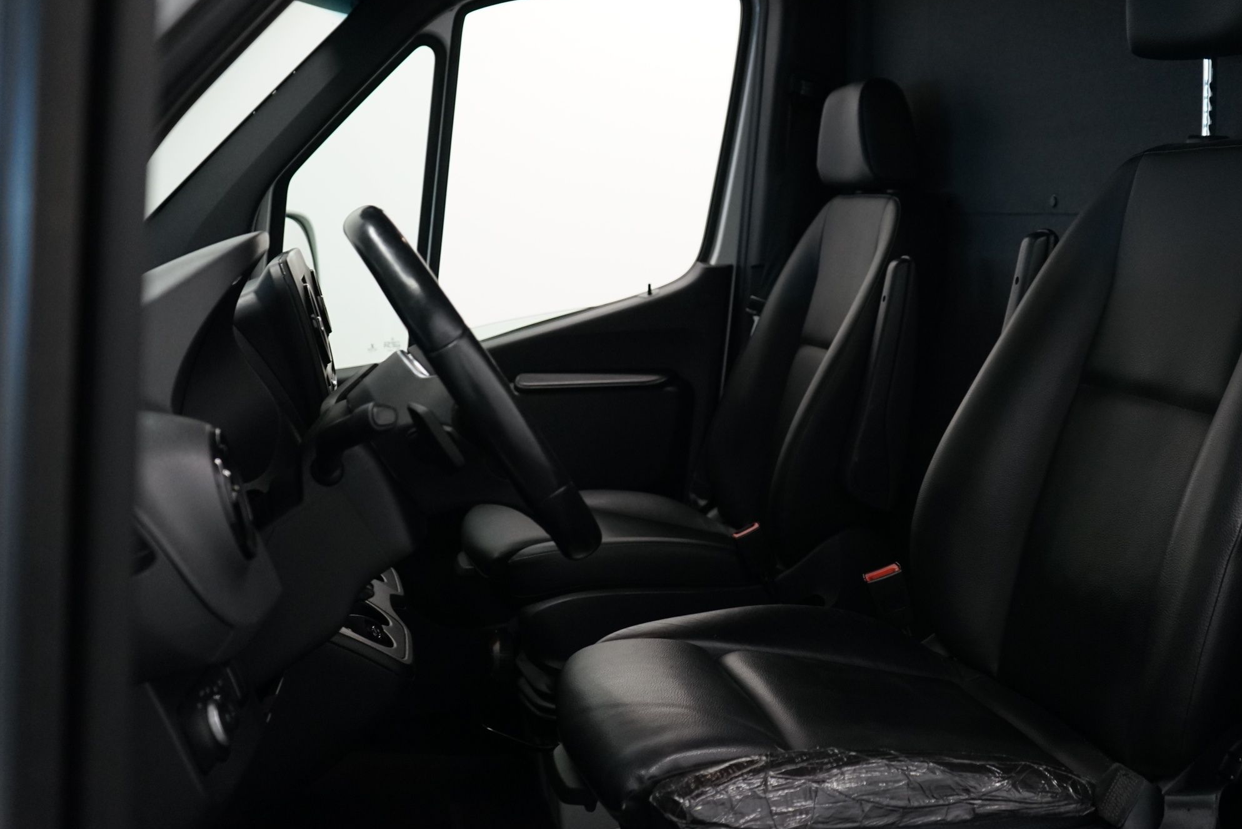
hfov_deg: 49.2
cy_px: 334
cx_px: 751
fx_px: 1345
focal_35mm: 39
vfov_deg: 34.1
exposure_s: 1/160
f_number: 4
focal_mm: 31
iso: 1600
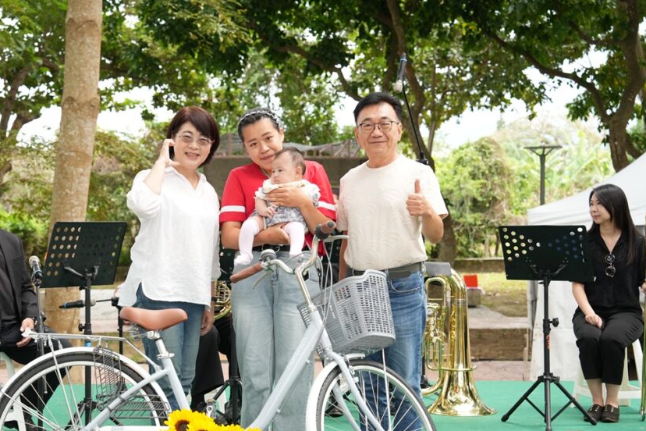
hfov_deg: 27.7
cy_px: 258
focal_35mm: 73
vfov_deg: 18.7
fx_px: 1310
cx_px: 264
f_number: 4.5
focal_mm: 59
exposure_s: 1/400
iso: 800
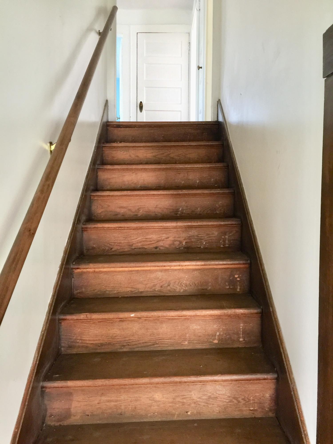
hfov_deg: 48.2
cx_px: 166
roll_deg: -0.3
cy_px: 222
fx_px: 372
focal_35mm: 29
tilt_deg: -5.1
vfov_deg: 61.7
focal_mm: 4.15
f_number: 2.2
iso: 100
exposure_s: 1/15
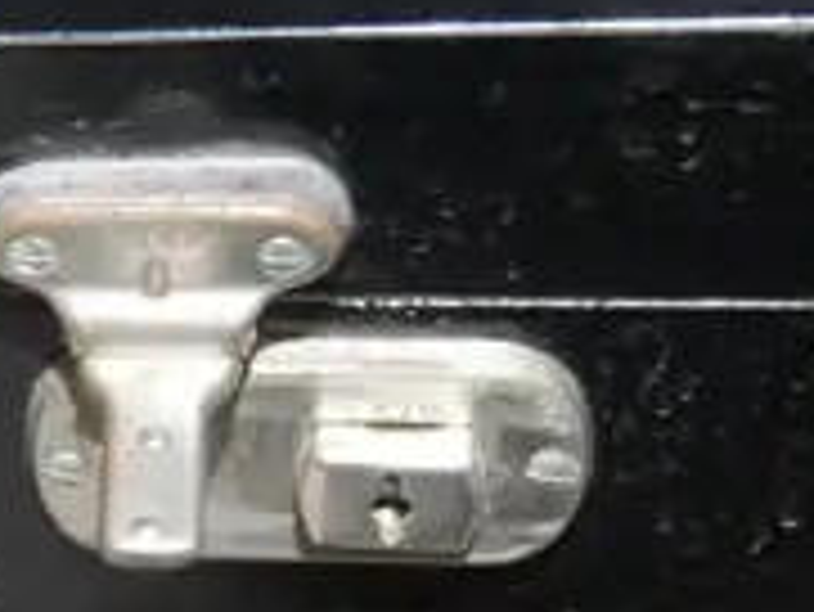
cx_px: -1111
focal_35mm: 204
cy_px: 405
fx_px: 4800
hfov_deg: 8.8
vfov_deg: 7.3
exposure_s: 1/60
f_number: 4
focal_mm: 18
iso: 1250
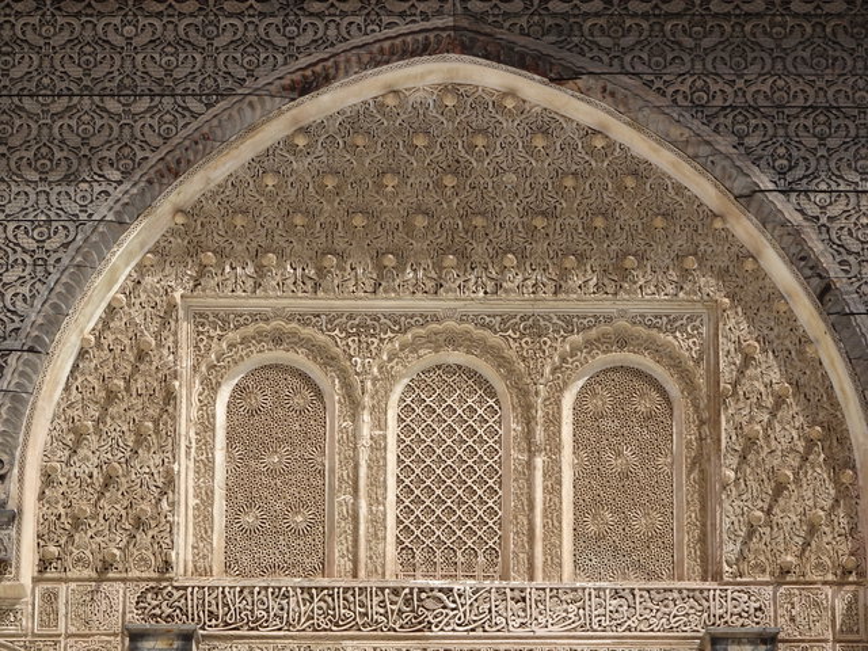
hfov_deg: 13.8
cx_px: 434
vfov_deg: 10.4
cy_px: 326
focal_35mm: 143
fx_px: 3586
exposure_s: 1/320
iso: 80
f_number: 5.6
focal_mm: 24.36
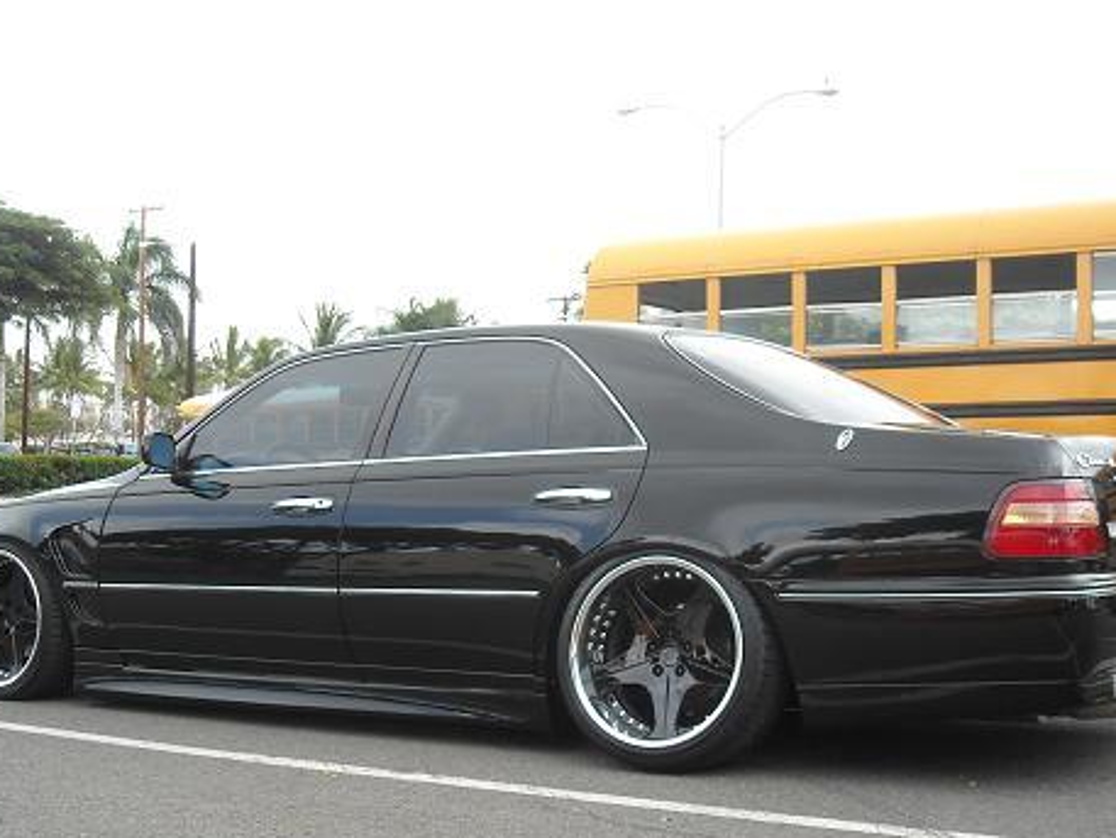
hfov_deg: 38.0
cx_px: 448
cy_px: 572
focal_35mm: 50
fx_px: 1612
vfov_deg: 28.9
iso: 64
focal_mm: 5.7
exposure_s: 1/260
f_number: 2.8
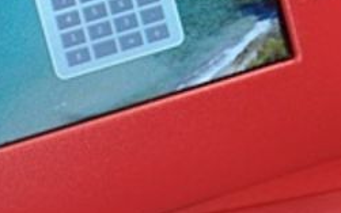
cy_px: 90
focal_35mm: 296
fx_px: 2751
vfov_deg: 4.4
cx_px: -30
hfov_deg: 7.1
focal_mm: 38
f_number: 4.5
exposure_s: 1/30
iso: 800
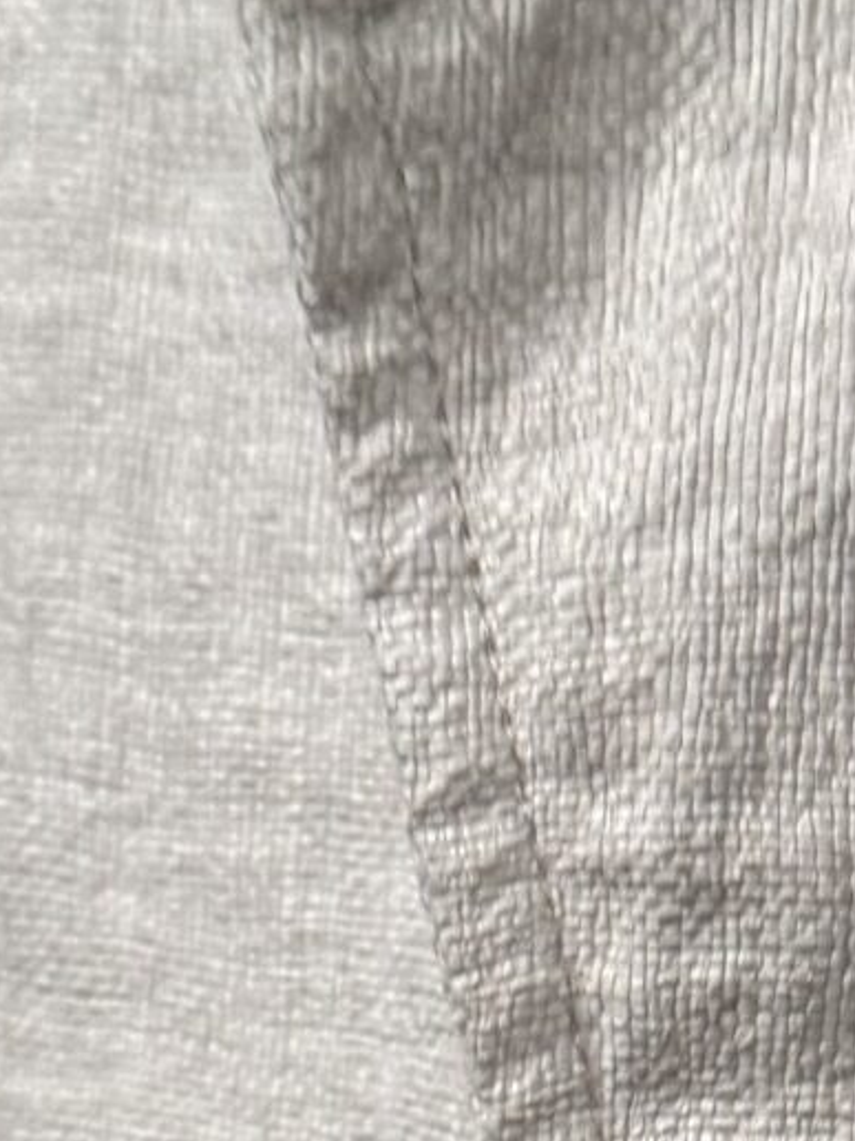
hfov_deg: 12.3
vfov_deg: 15.7
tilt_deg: -12.0
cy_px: 1477
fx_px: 3919
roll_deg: +0.0
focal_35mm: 119
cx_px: 820
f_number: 1.78
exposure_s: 1/51
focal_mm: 6.76
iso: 400
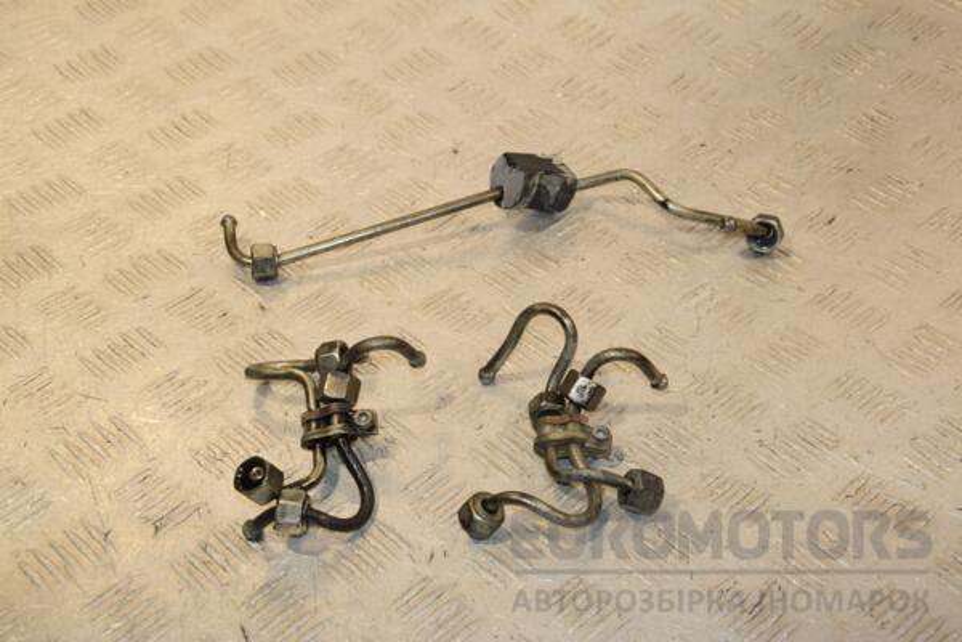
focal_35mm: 63
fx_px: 1683
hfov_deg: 31.9
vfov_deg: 21.6
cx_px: 481
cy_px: 321
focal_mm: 42
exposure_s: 1/200
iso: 800
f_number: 8
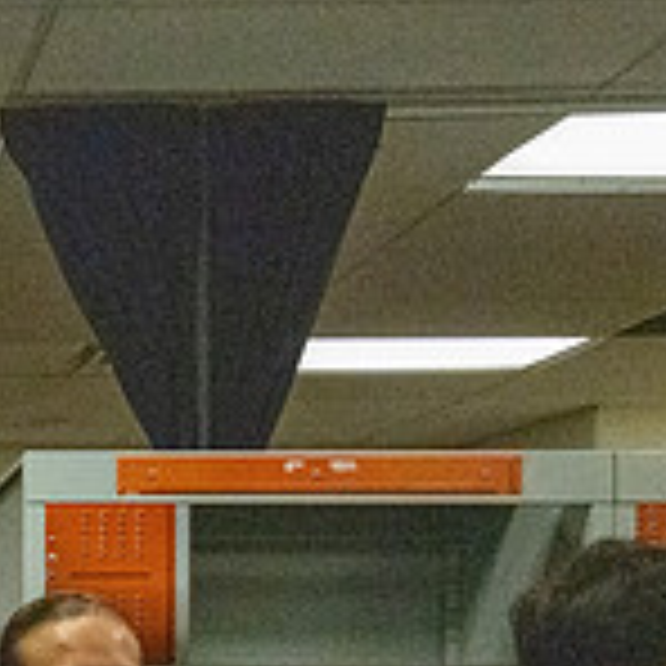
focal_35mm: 80
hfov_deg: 18.9
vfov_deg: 20.7
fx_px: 1741
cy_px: 718
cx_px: -356
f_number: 4
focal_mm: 24
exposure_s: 1/3200
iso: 32254
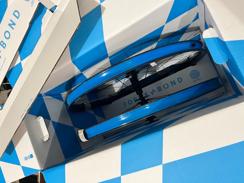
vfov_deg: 53.0
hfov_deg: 67.3
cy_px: 92
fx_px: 183
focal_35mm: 26
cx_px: 122
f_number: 1.6
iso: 320
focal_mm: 5.1
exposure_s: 1/60
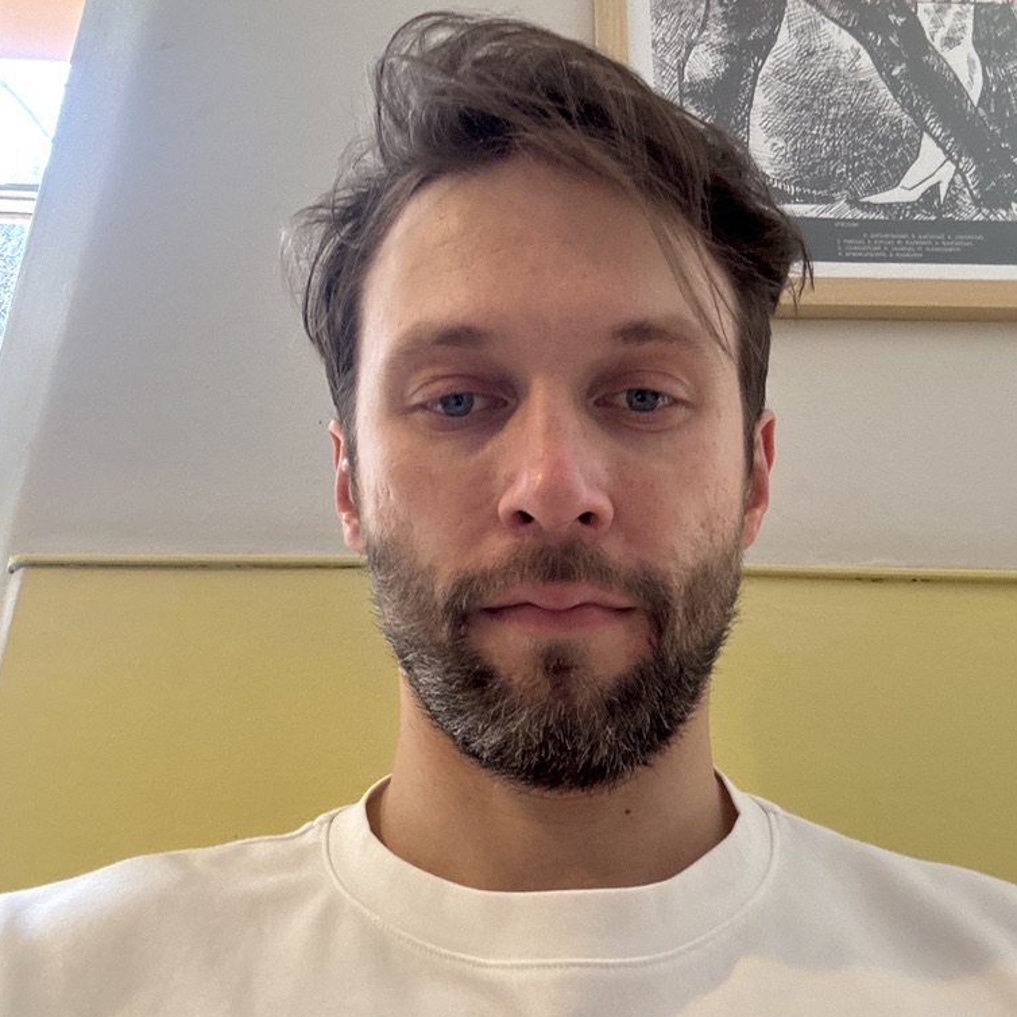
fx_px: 1197
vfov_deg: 46.0
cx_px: 513
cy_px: 537
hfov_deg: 46.0
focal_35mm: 36
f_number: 1.9
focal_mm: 2.69
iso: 200
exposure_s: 1/33
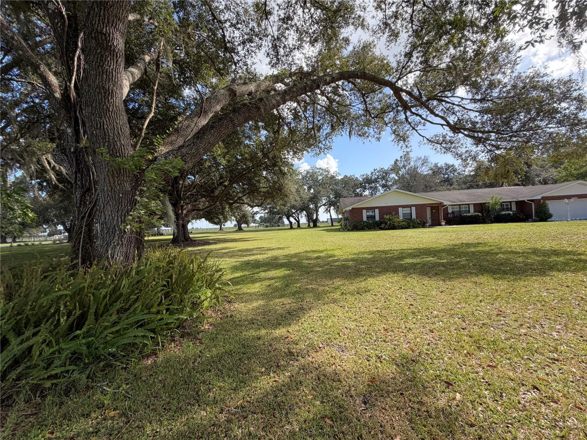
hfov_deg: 102.1
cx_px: 294
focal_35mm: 14
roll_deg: +0.4
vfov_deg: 85.7
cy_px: 220
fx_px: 237
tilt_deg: +0.4
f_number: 2.2
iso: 64
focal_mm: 2.22
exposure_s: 1/502
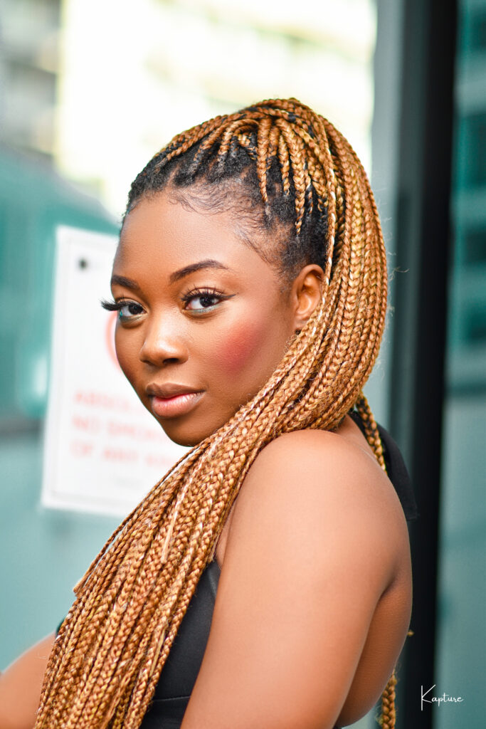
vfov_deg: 16.1
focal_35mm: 128
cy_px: 364
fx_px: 2581
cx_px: 243
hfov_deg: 10.8
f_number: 1.8
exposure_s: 1/320
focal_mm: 85
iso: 100
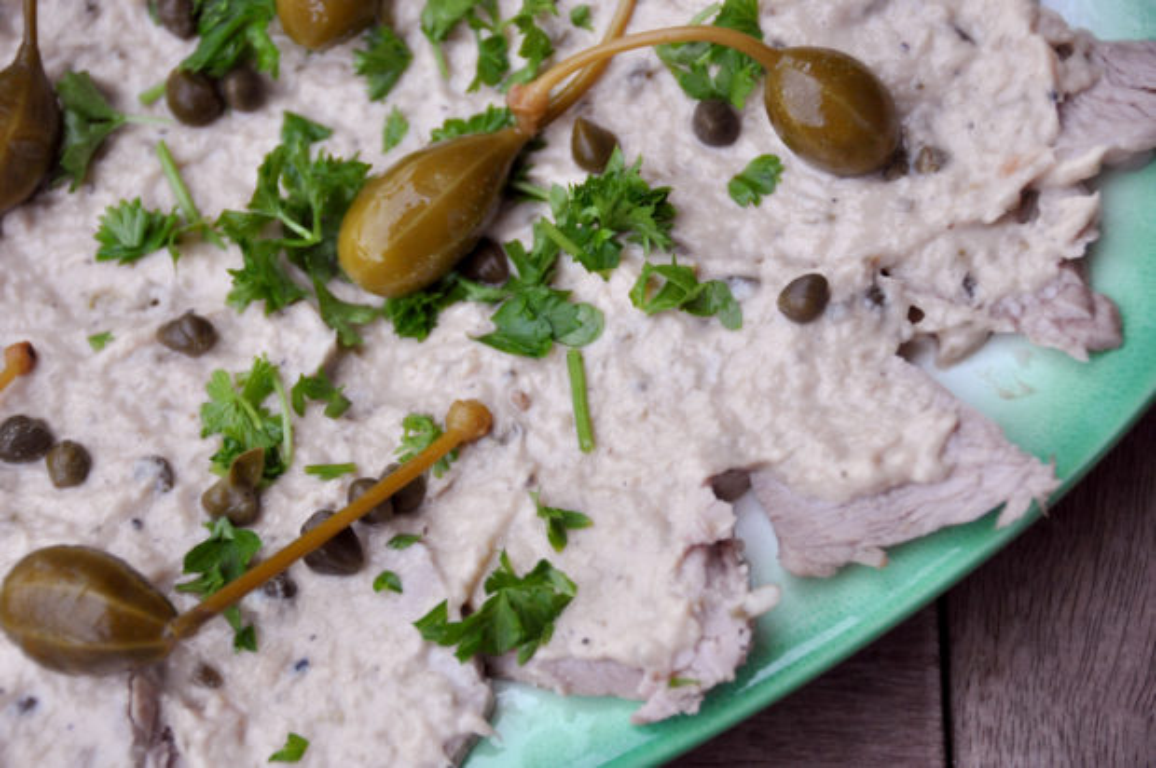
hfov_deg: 15.2
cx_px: 578
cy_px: 384
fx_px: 4330
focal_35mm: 135
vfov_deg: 10.1
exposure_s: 1/125
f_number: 5.3
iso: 900
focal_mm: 90
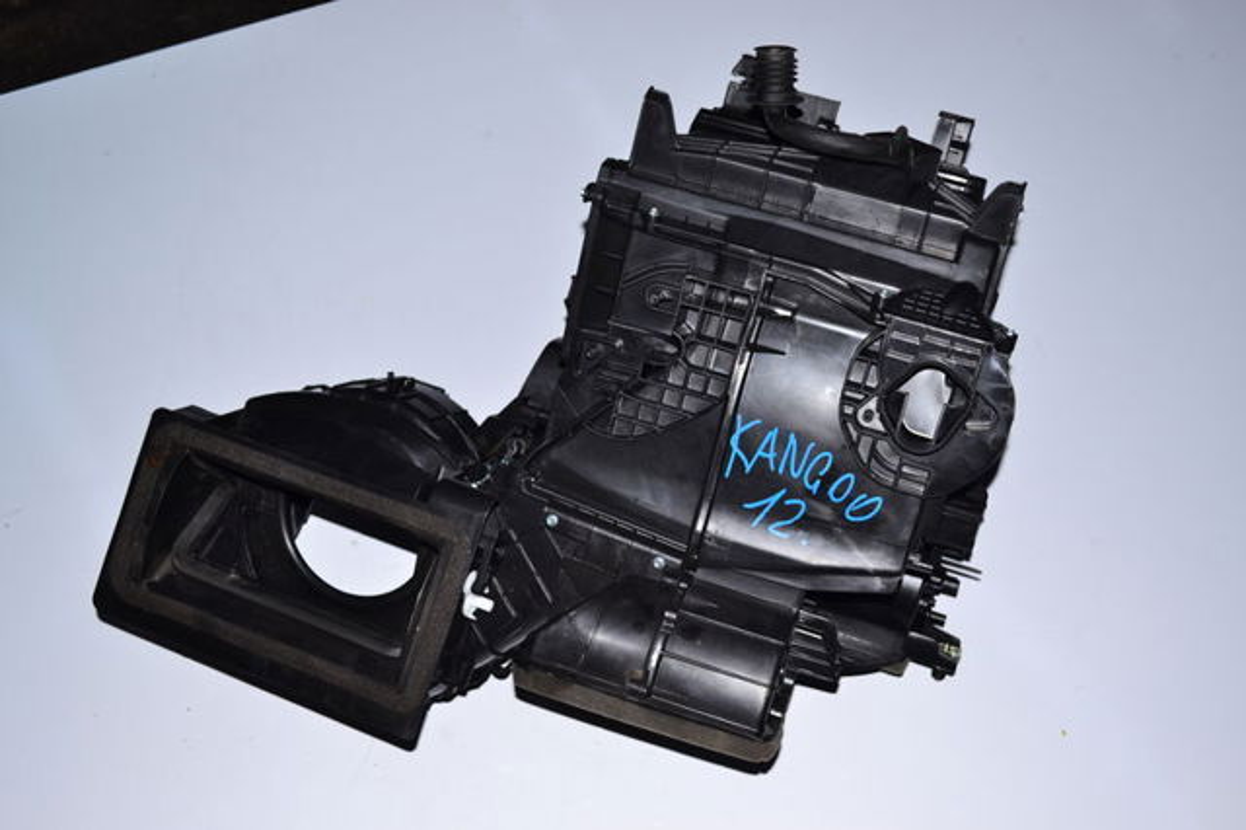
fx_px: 1660
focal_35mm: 48
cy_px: 415
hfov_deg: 41.1
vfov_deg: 28.0
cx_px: 623
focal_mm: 32
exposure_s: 1/200
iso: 100
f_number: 4.8
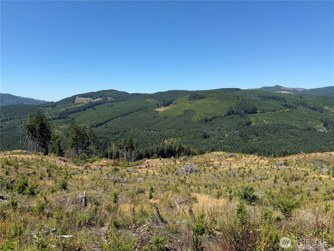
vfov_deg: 56.8
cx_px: 167
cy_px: 126
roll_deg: -0.5
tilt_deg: -5.4
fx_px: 232
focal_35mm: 24
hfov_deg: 71.6
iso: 80
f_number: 1.78
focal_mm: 6.76
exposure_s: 1/3953
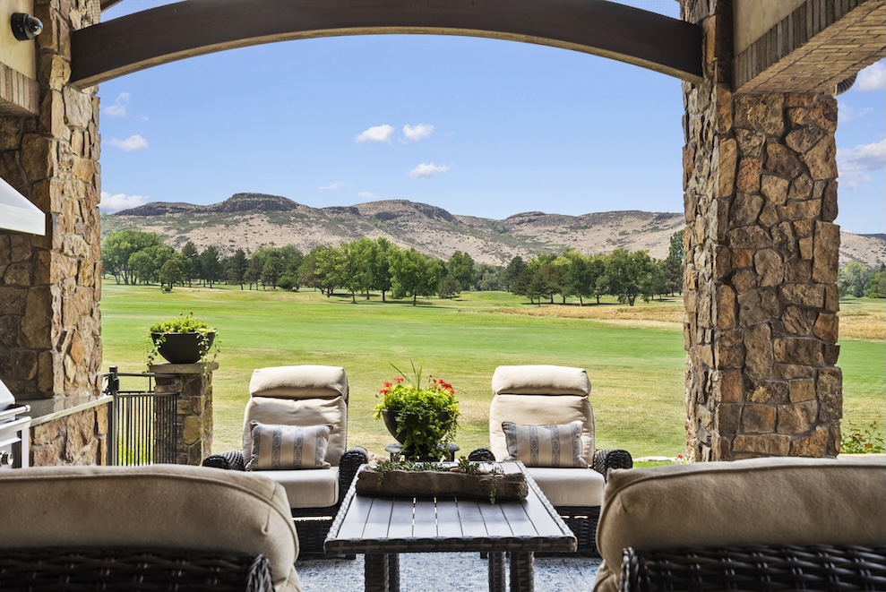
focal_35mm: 35
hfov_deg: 54.4
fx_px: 862
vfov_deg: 37.9
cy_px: 296
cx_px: 443
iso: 125
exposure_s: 1/40
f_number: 8
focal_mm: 35
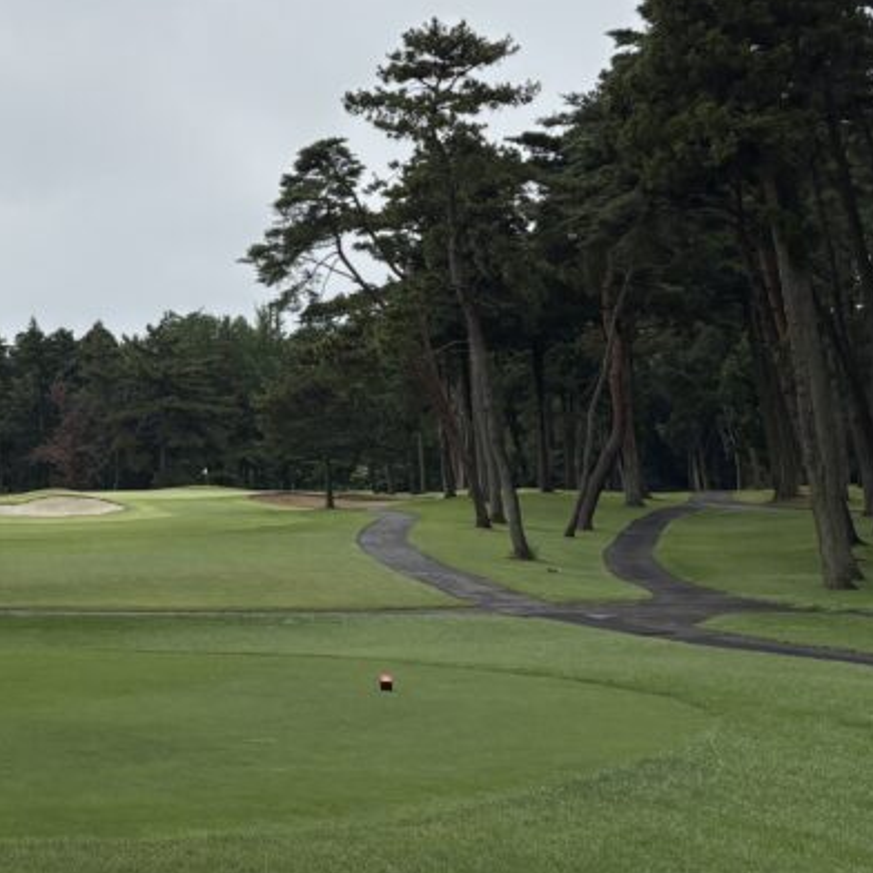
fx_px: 1712
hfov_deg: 25.6
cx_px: -185
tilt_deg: +7.6
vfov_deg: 28.4
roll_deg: +0.5
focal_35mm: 60
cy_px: 269
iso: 50
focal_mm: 5.96
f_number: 1.6
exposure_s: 1/7813
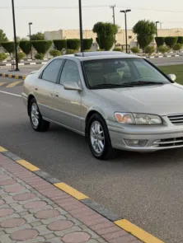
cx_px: 123
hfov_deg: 22.5
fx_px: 457
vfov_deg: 29.7
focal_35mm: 65
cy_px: 92
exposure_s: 1/1678
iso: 80
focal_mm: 6.76
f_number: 1.78
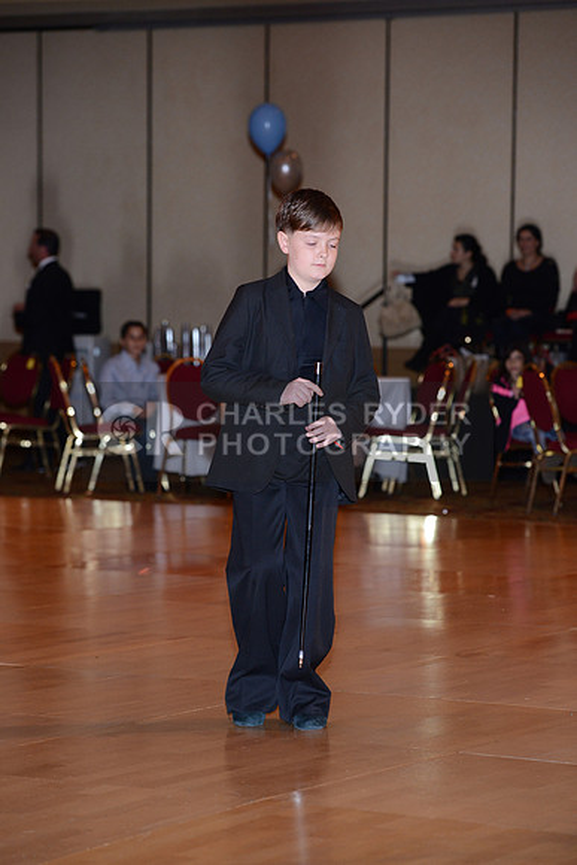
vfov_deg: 16.8
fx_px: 2931
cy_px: 432
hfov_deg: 11.2
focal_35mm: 122
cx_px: 288
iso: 1600
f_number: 5
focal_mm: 122
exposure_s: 1/200
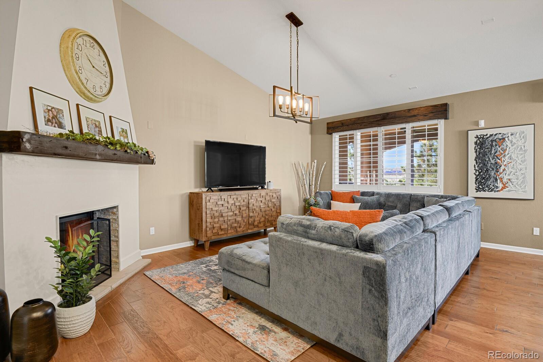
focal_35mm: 17
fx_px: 256
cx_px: 272
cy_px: 181
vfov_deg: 70.4
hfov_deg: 93.3
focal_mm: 17
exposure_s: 5
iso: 250
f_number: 8
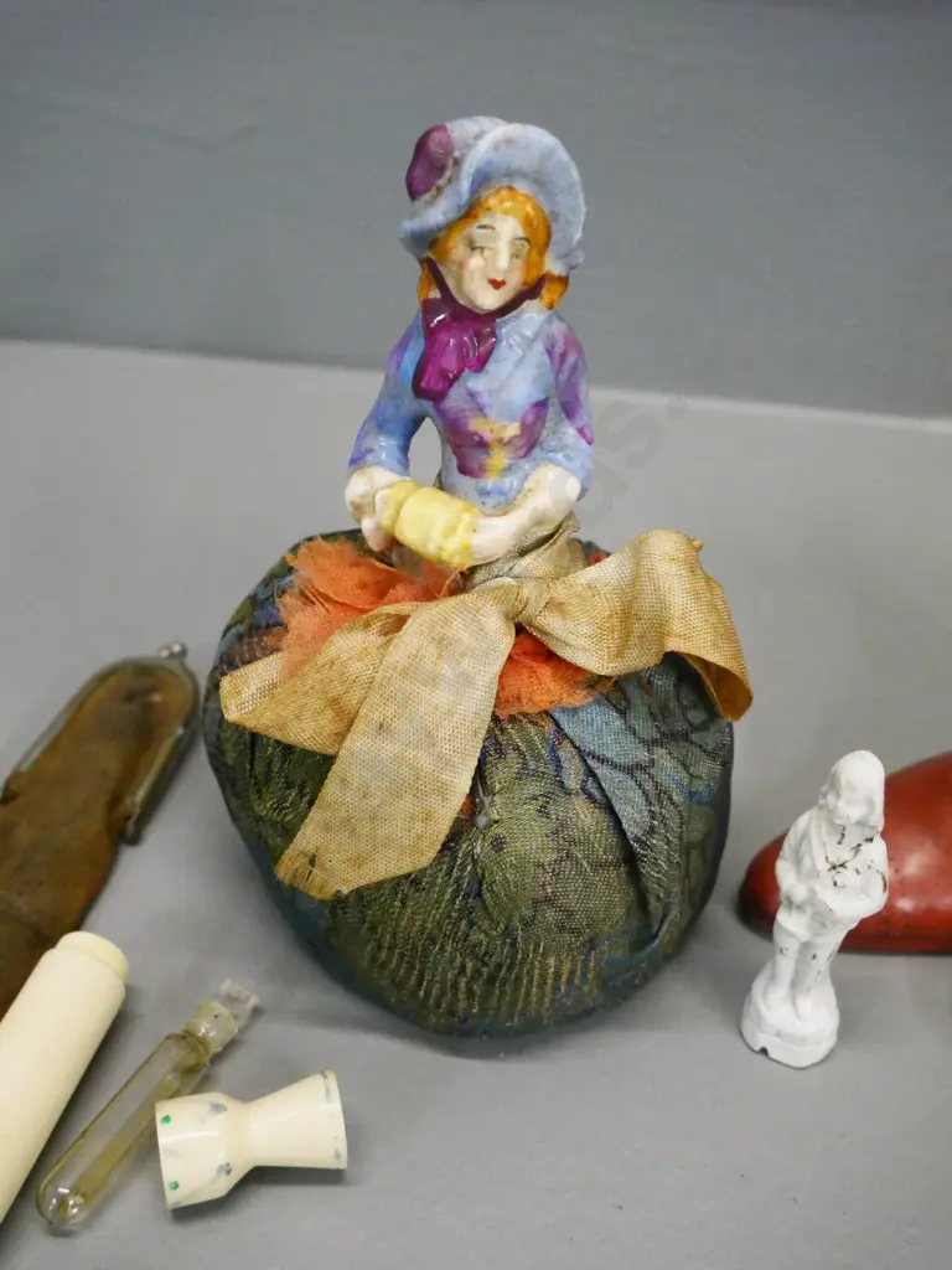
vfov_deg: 51.4
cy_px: 635
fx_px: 1320
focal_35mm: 36
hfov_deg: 39.7
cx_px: 476
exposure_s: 1/125
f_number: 5.6
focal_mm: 18
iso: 3200
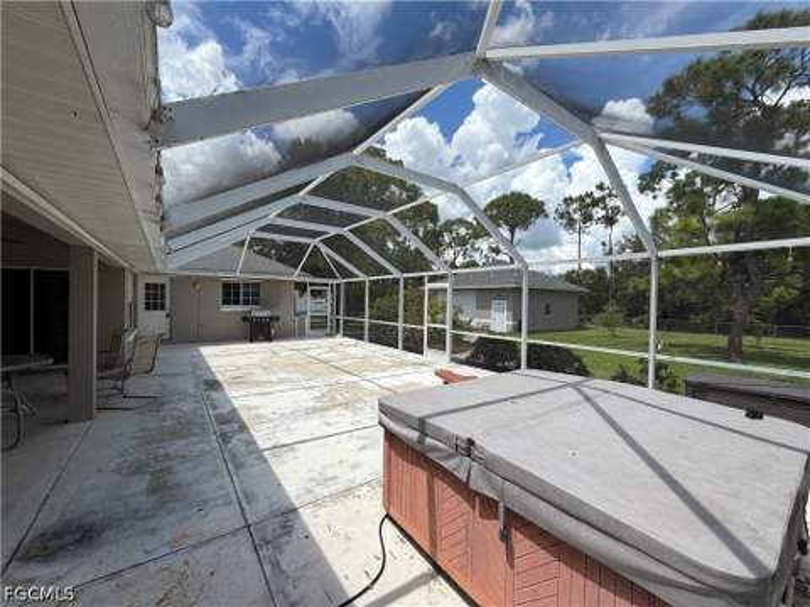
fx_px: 328
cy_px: 304
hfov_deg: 102.1
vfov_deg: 85.7
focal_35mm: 14
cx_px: 405
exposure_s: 1/770
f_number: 2.2
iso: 25
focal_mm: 2.22
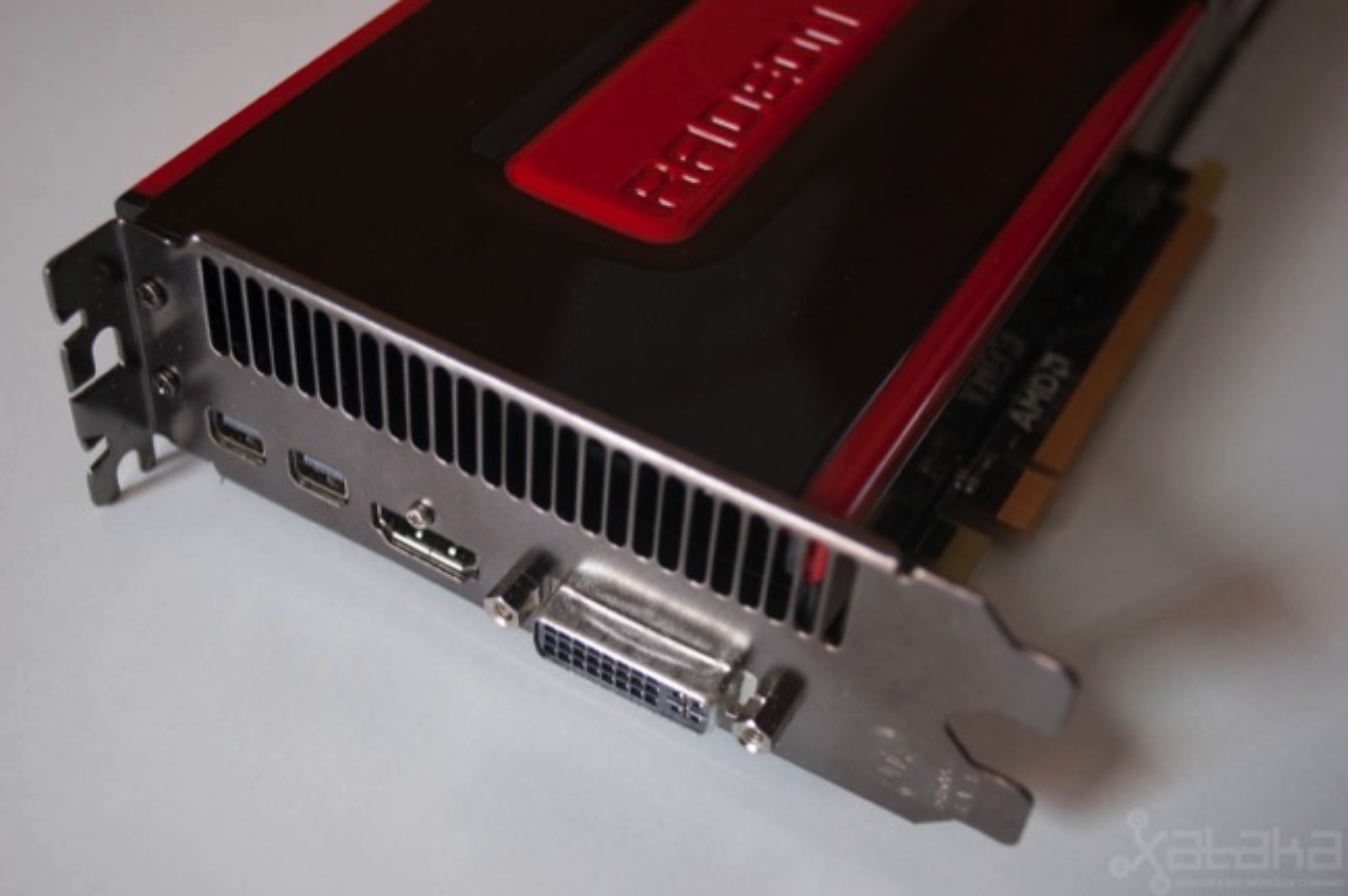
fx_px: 1795
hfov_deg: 41.2
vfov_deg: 28.0
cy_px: 448
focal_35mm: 48
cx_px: 674
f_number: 4.8
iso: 800
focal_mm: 32
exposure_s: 1/30
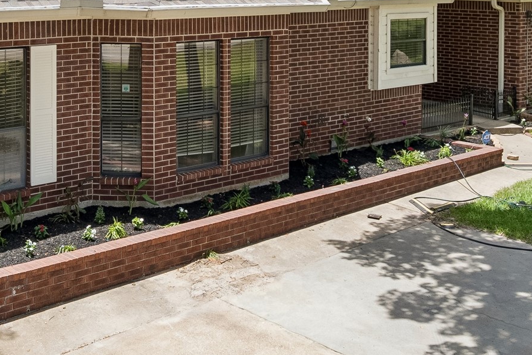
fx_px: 798
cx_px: 198
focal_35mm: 54
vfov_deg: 24.8
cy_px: 101
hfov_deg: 36.6
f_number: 2.8
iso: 110
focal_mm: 8.4
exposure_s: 1/800
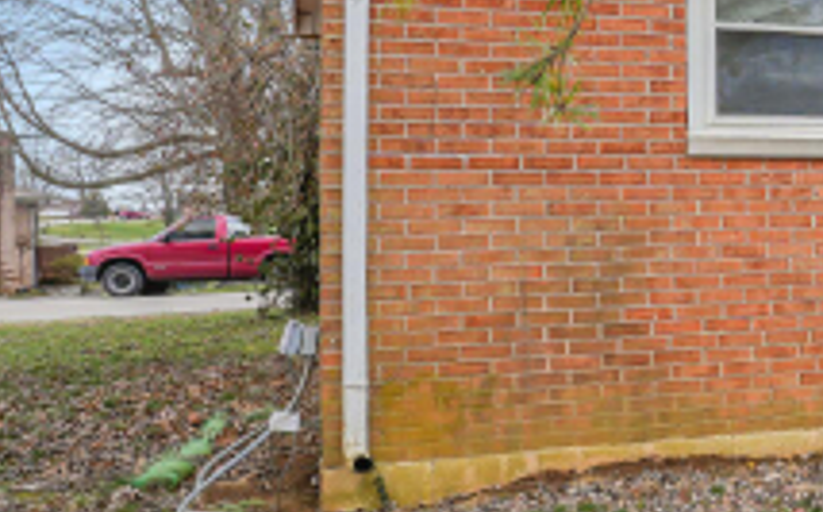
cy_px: 192
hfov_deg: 22.8
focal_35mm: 68
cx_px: 1327
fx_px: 1523
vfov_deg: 19.0
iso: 160
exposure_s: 1/125
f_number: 9
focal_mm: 19
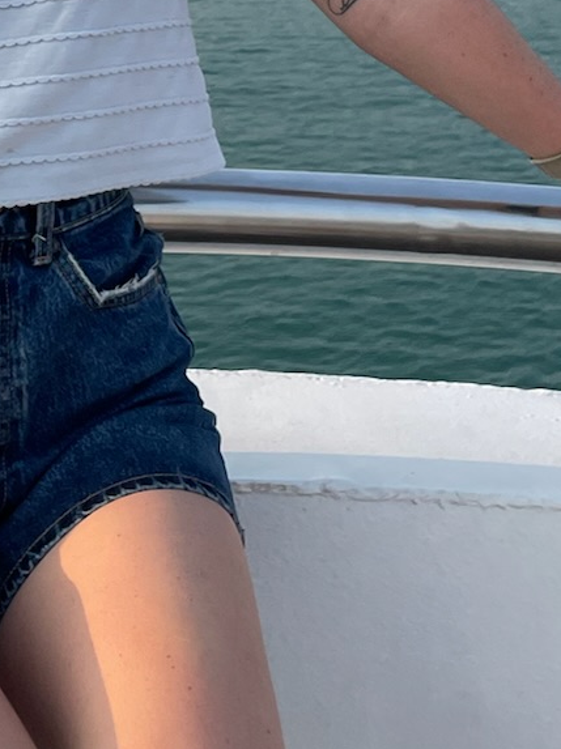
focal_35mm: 93
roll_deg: -2.2
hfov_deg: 15.5
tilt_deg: -4.0
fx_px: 2012
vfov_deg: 19.5
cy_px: -218
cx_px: -33
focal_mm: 4.2
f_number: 1.6
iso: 32
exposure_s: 1/1490
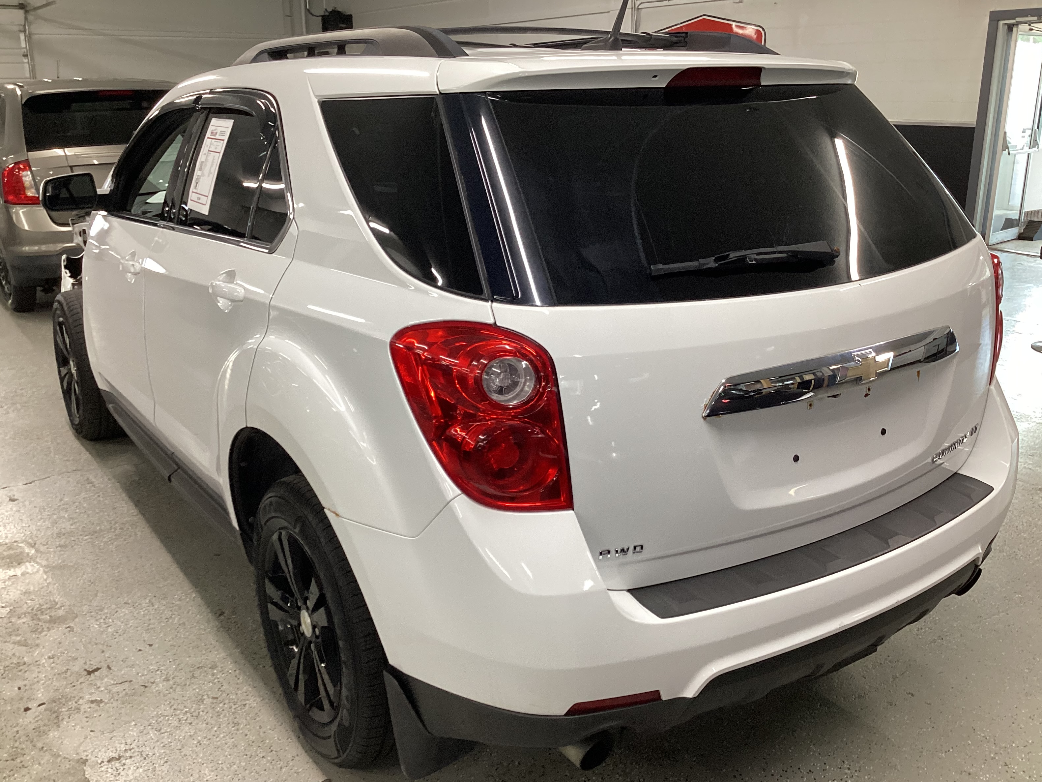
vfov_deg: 44.2
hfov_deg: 56.8
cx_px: 533
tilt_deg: -18.8
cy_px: 401
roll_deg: -0.4
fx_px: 963
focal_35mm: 32
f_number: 2.4
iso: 125
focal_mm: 3.3
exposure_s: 1/50
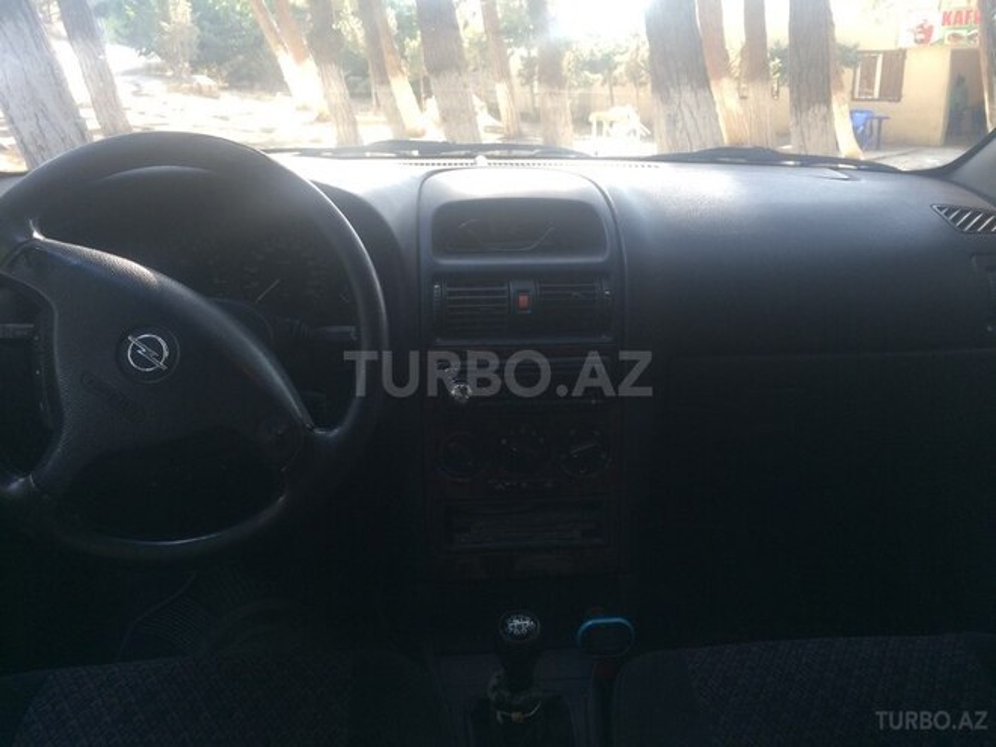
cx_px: 498
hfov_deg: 61.7
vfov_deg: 48.2
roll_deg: +1.4
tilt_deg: -19.0
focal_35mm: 29
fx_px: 834
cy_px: 374
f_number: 2.2
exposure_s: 1/50
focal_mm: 4.15
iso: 50
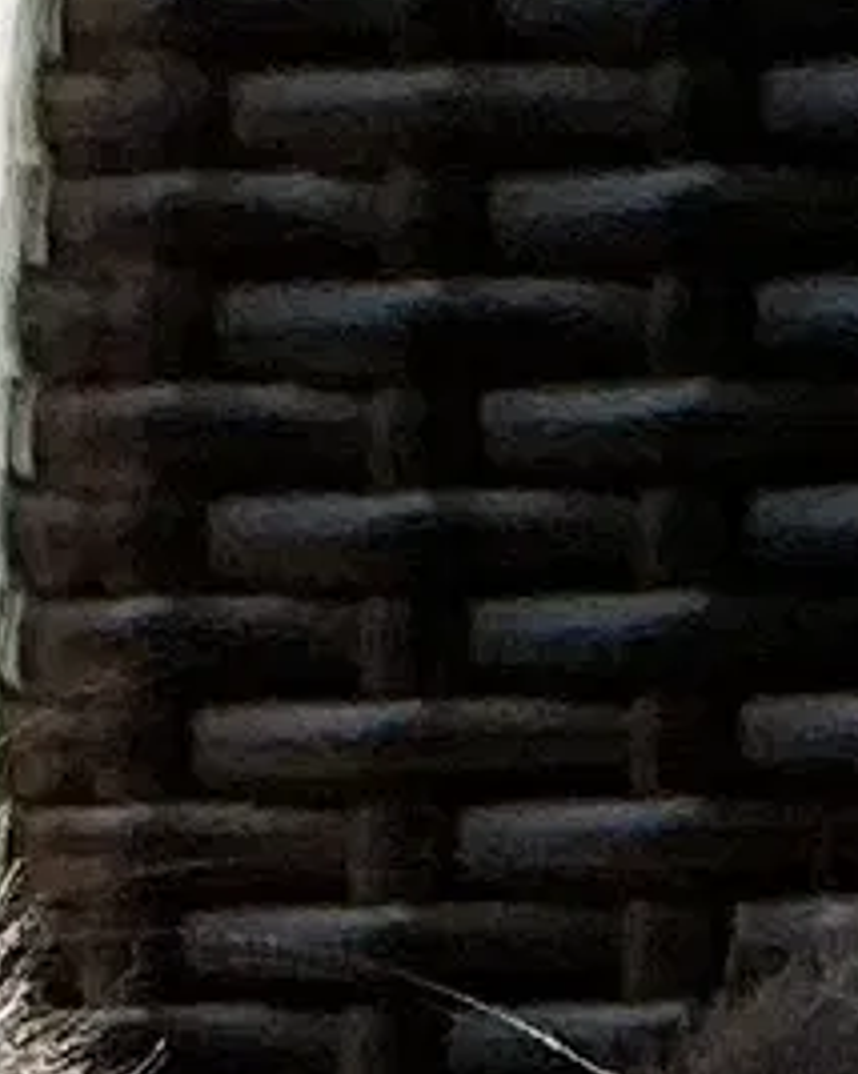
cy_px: 2392
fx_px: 6451
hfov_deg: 7.6
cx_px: 629
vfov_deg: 8.8
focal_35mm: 203
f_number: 1.8
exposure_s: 1/362
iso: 25
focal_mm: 3
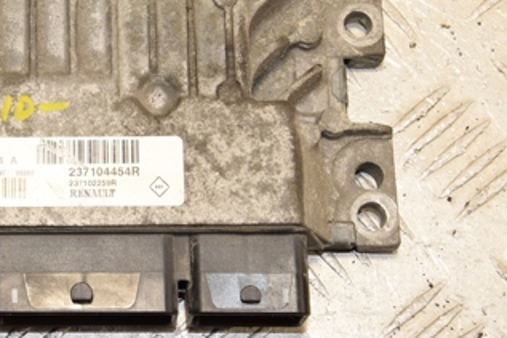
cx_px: 5
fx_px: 1703
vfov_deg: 11.2
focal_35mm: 121
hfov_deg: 16.6
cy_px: 29
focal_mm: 40
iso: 800
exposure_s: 1/200
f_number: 9
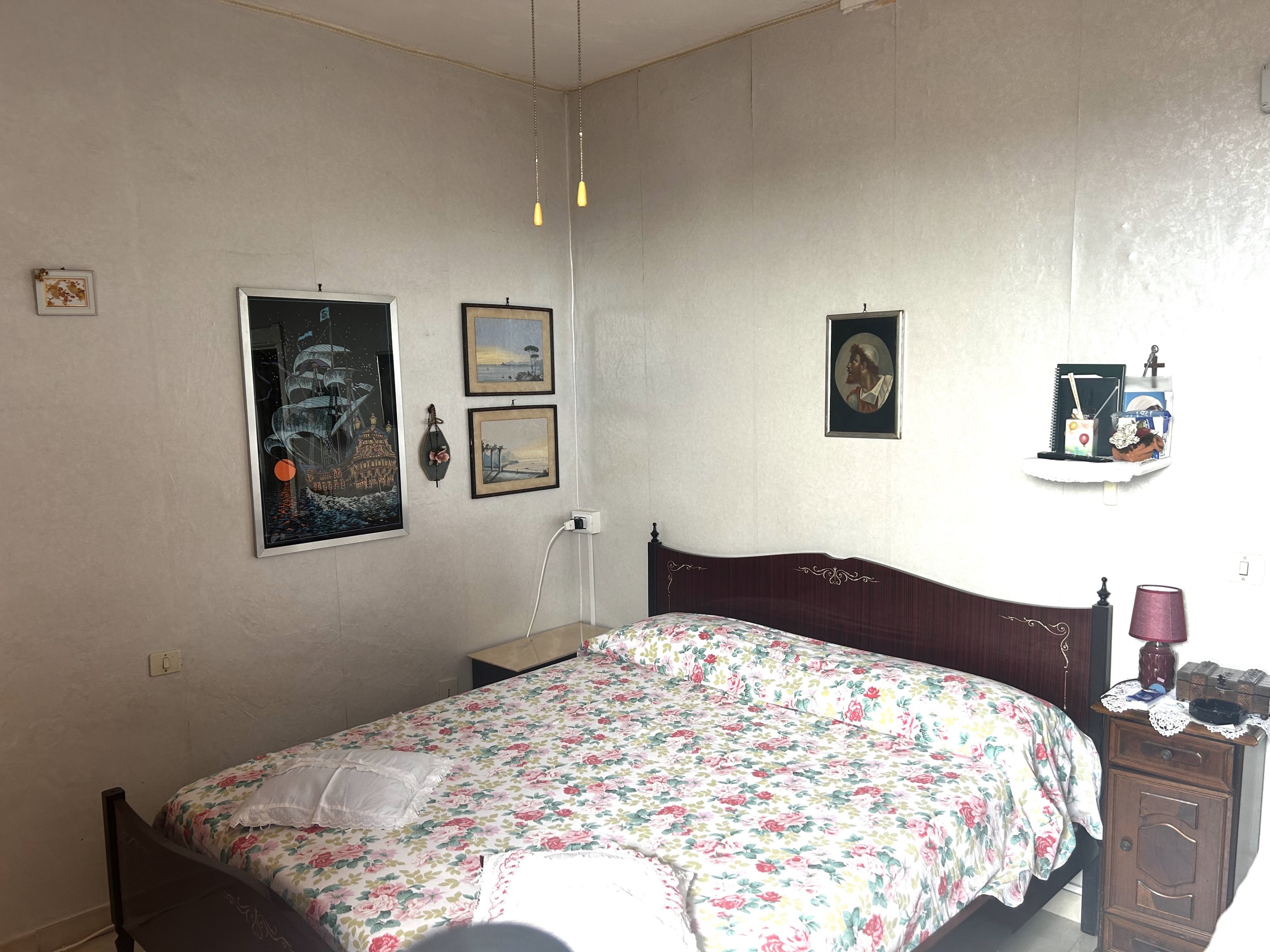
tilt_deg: -5.6
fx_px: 954
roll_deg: +0.6
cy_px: 476
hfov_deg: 67.3
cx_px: 635
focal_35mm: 26
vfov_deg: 53.1
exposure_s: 1/121
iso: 64
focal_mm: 5.7
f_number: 1.5
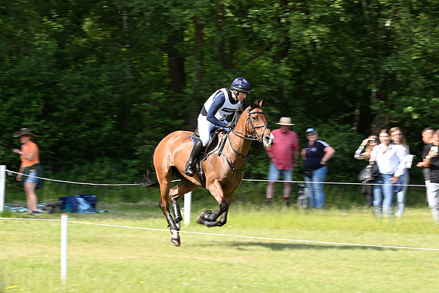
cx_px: 220
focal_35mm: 200
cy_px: 146
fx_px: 2439
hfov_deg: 10.3
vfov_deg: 6.9
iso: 1250
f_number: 22
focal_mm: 200
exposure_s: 1/125
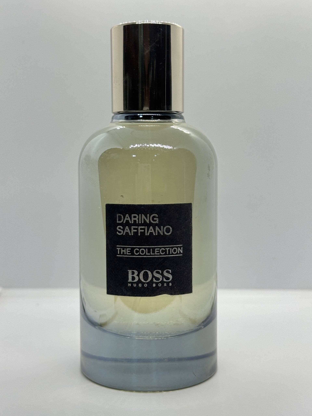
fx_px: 577
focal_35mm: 48
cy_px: 208
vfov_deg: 39.7
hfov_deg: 30.3
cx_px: 156
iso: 64
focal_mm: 6.76
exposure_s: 1/477
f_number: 1.78
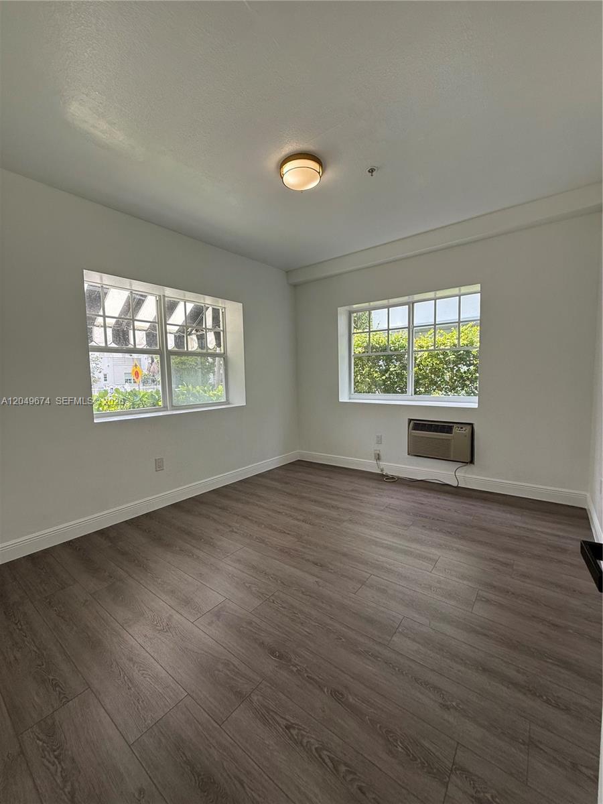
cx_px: 302
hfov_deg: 85.7
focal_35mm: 14
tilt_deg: -2.6
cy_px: 402
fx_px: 325
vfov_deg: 102.1
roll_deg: +1.9
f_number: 2.2
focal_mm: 2.22
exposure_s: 1/233
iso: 64
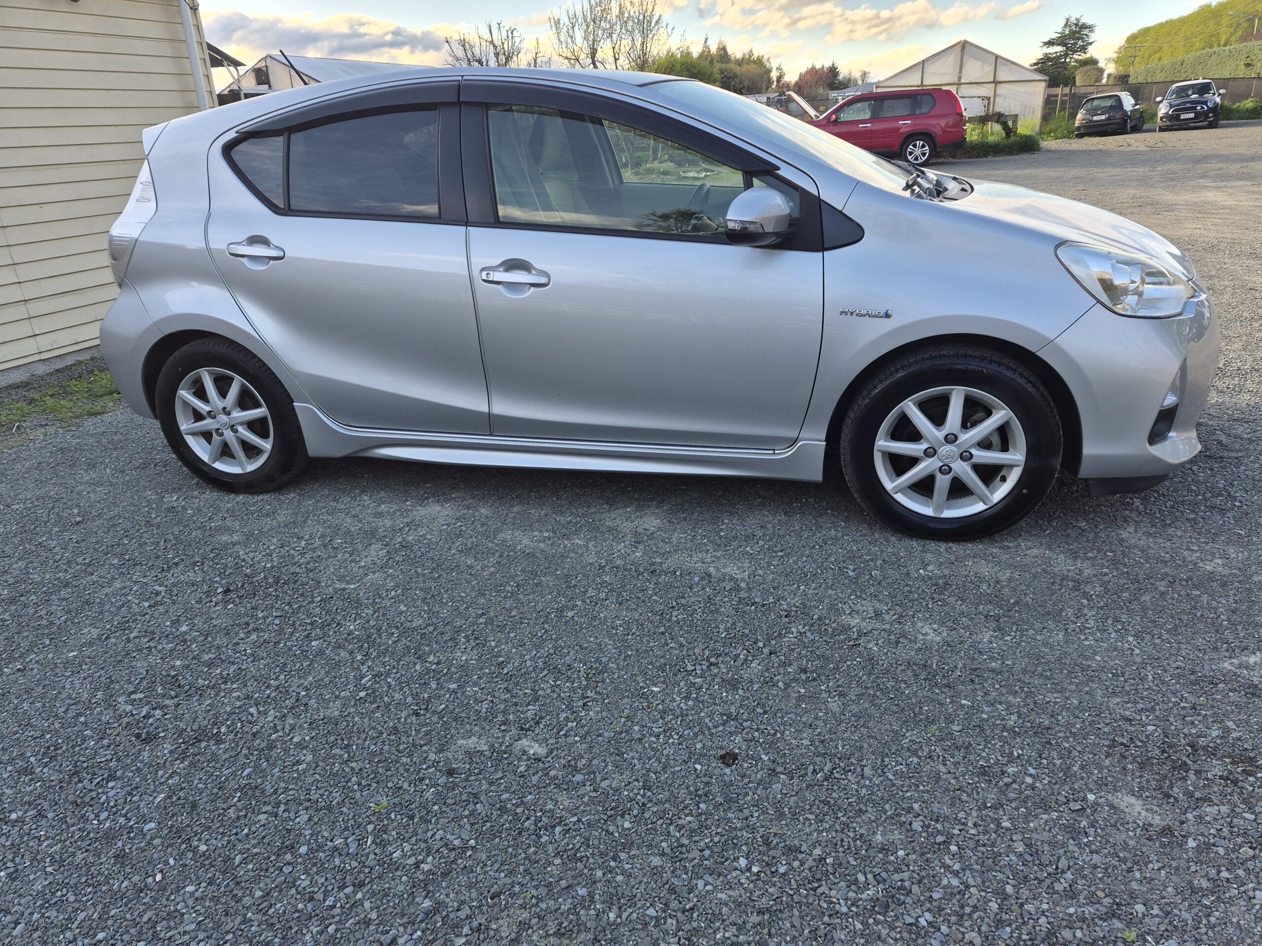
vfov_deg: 58.9
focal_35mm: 23
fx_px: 839
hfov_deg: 73.9
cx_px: 631
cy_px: 473
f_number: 1.8
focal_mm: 5.4
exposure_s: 1/1014
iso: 80
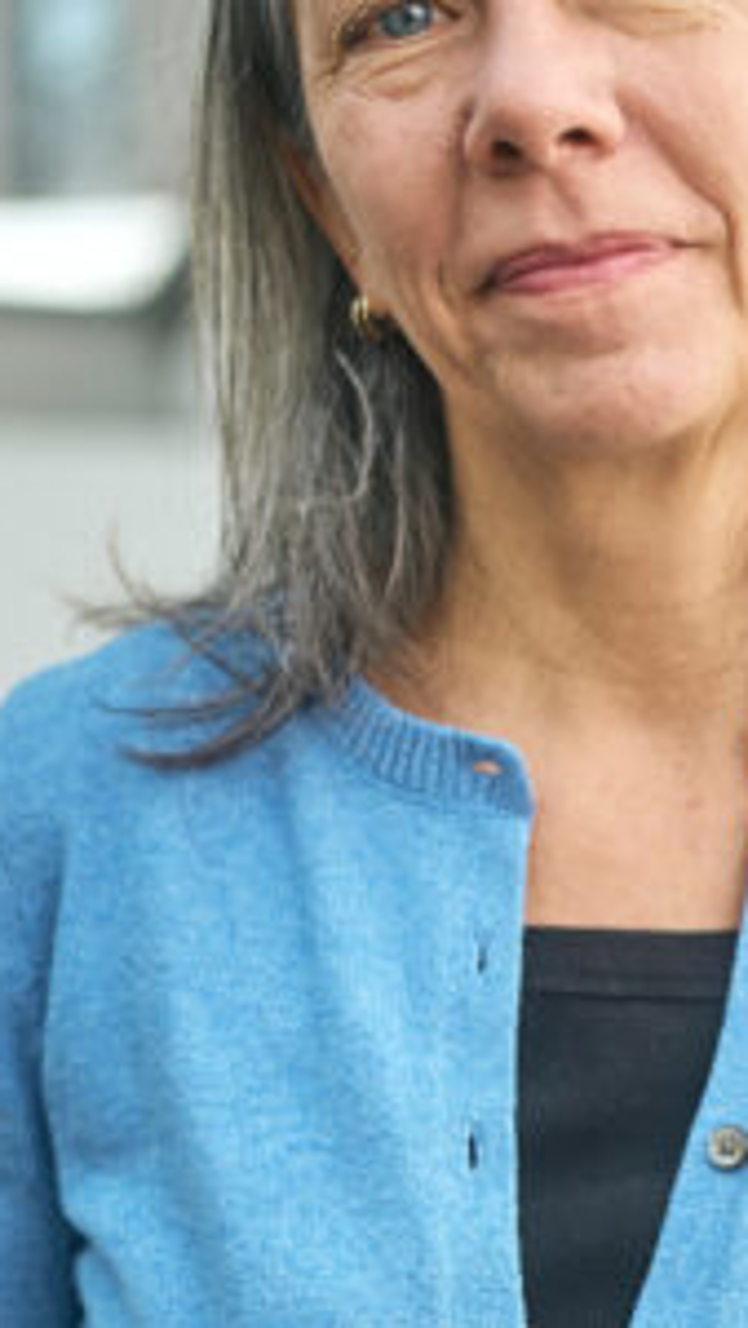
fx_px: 4403
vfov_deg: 17.1
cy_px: 910
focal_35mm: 125
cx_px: 1217
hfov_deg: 9.4
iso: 100
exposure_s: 1/250
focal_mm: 35
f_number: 1.6
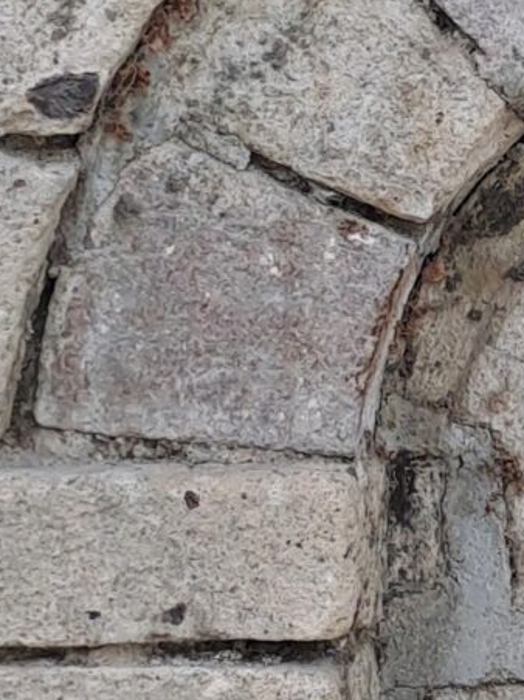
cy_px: 540
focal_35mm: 142
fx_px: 2867
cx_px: 981
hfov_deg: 9.8
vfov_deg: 13.8
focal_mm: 4.65
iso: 32
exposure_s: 1/534
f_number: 1.8
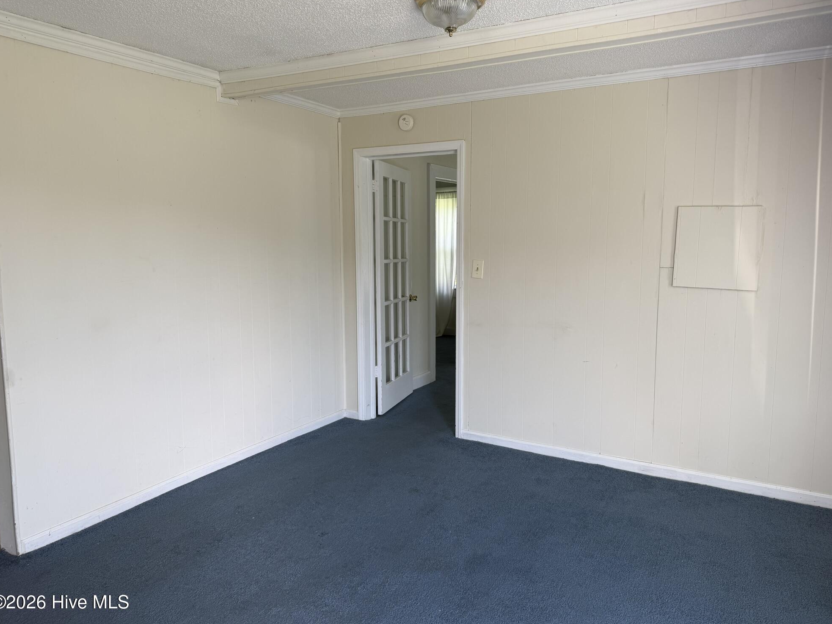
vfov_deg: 54.9
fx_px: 601
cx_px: 423
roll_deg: -0.5
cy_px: 307
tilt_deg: -6.0
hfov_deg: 69.4
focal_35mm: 25
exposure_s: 1/121
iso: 64
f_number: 1.78
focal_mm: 6.76
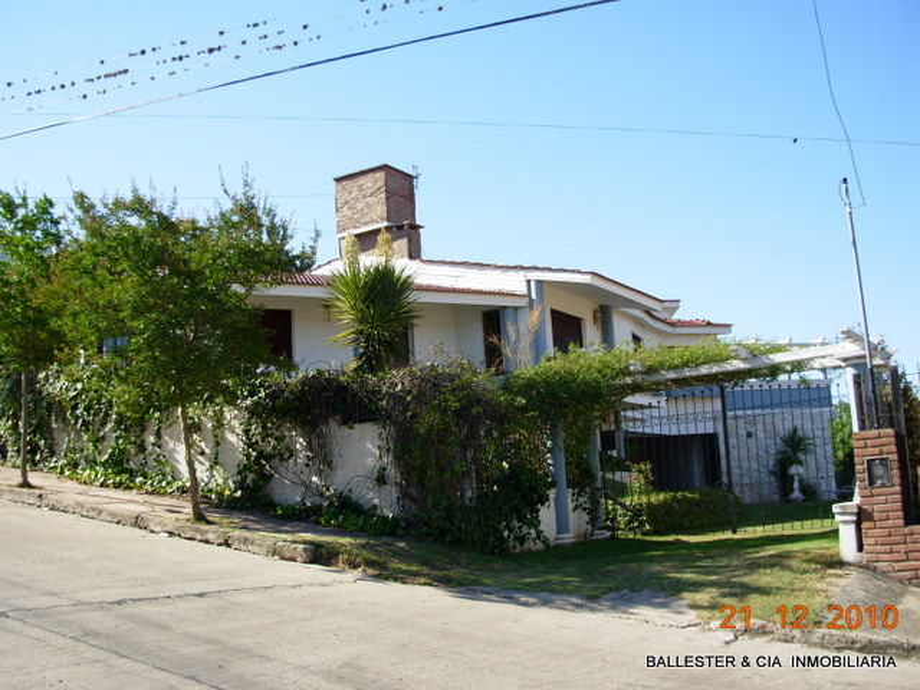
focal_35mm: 38
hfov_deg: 49.0
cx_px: 460
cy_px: 345
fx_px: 1010
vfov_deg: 37.7
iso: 50
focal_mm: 6.3
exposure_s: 1/558
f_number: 2.9
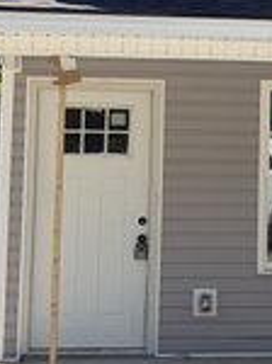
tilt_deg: +5.4
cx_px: 318
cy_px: 8
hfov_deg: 8.6
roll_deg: -1.1
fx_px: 1797
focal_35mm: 171
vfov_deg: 11.5
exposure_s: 1/3704
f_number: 1.78
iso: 80
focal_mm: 6.76
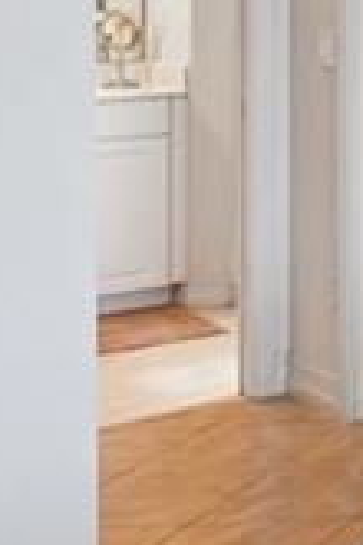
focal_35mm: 99
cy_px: -91
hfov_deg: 8.9
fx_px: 1497
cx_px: 1297
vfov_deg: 19.5
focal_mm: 16
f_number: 8
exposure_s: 1/20
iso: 400
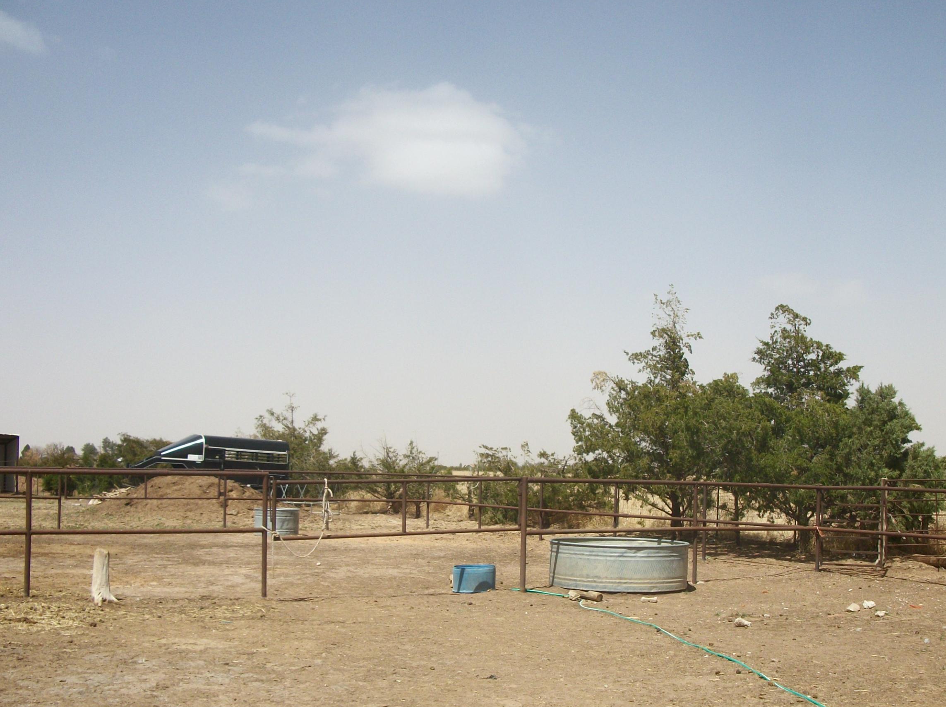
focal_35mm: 42
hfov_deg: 44.7
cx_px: 541
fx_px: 1146
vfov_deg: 34.0
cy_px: 460
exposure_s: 1/200
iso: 80
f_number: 8.8
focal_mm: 5.7
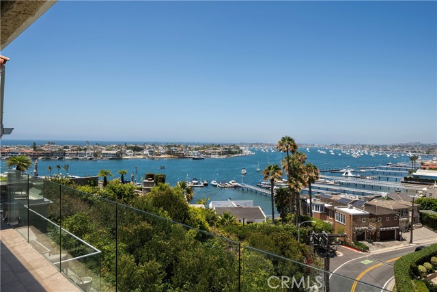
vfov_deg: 53.2
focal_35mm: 24
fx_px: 291
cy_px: 146
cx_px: 218
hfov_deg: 73.7
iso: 50
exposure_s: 1/25
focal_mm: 24
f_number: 11
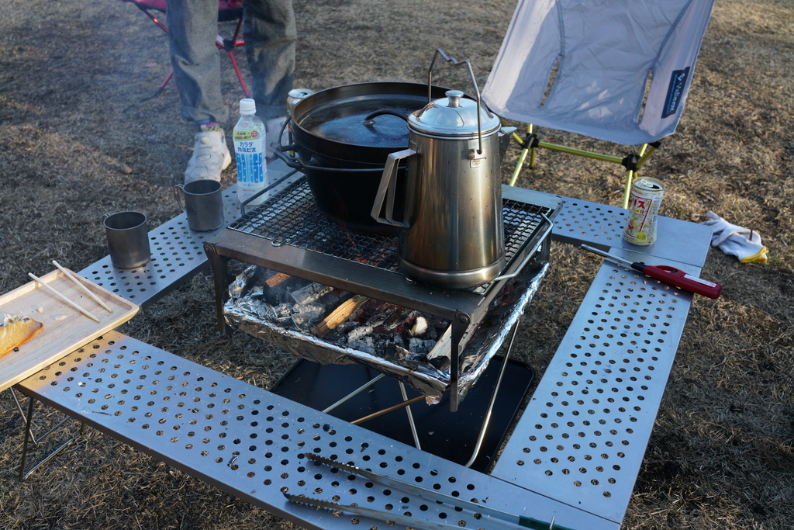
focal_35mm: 35
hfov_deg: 54.4
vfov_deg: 37.9
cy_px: 265
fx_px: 772
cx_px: 397
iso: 1600
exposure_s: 1/250
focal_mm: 35
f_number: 6.3
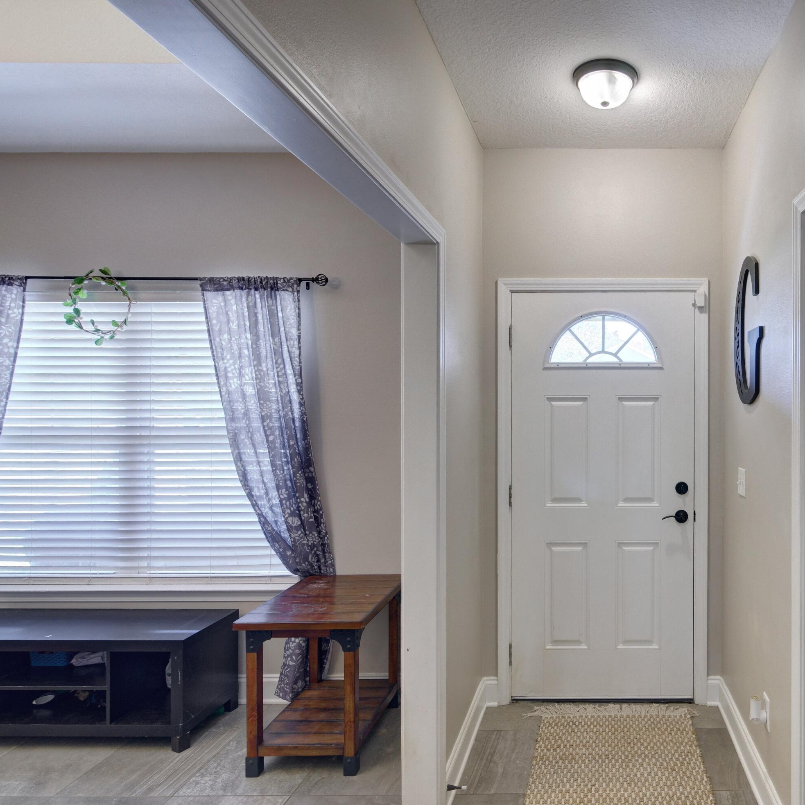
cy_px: 406
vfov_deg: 68.8
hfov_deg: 64.9
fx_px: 587
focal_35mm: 22
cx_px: 600
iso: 400
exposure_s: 1/30
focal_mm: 11.5
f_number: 9
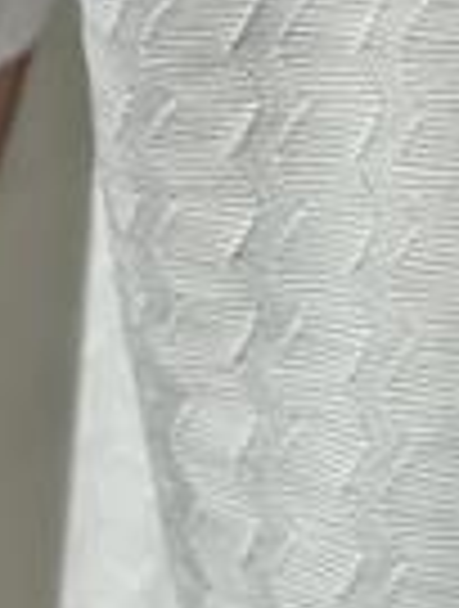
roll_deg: -0.2
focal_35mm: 189
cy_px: -336
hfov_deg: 7.9
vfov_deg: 10.1
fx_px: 3326
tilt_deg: -8.0
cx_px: 284
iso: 64
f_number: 1.78
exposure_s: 1/18868
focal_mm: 6.86
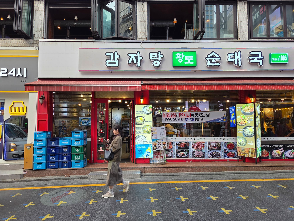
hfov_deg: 73.9
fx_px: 195
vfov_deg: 58.9
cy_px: 110
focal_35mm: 23
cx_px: 147
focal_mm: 5.4
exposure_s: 1/120
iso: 32
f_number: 1.8
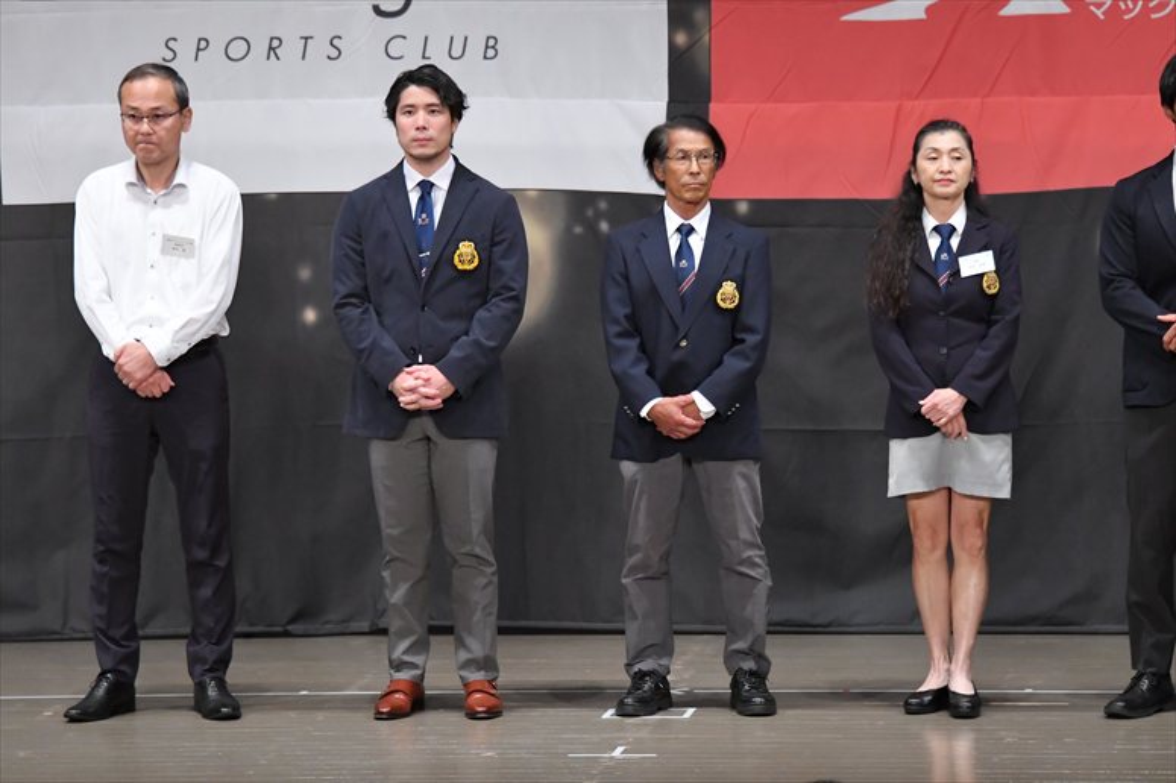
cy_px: 392
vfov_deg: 6.8
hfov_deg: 10.2
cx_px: 588
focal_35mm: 202
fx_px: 6596
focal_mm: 135
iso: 5000
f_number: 5.6
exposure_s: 1/400
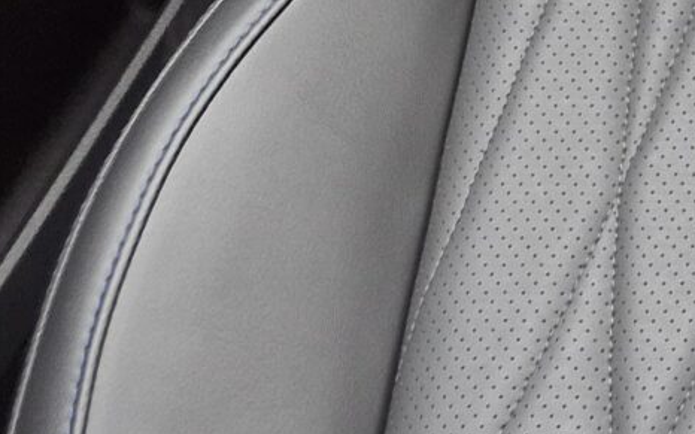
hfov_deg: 11.5
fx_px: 2537
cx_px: 1882
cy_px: -671
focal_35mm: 134
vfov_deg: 8.7
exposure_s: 1/194
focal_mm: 5.4
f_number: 1.8
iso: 40
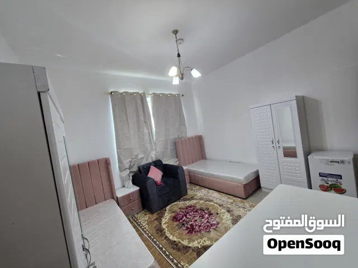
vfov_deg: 89.9
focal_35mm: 13
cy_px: 134
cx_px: 179
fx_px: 134
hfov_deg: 106.2
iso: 200
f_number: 2.2
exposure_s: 1/50
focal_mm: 2.2
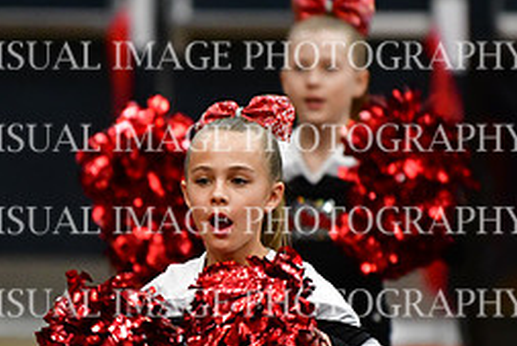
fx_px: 9886
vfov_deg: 2.0
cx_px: 233
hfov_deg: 3.0
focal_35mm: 688
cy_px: 179
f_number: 2.8
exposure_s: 1/800
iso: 4000
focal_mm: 200
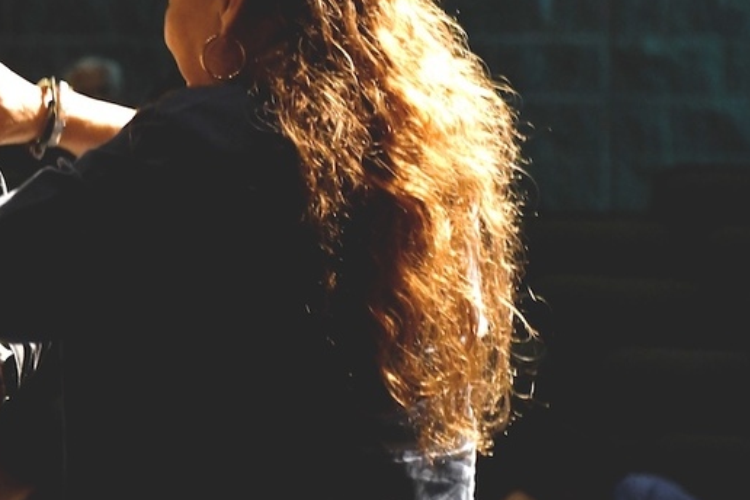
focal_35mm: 268
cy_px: 153
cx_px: 42
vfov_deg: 5.1
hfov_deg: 7.7
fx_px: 5583
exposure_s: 1/30
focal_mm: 90
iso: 4000
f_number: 5.6
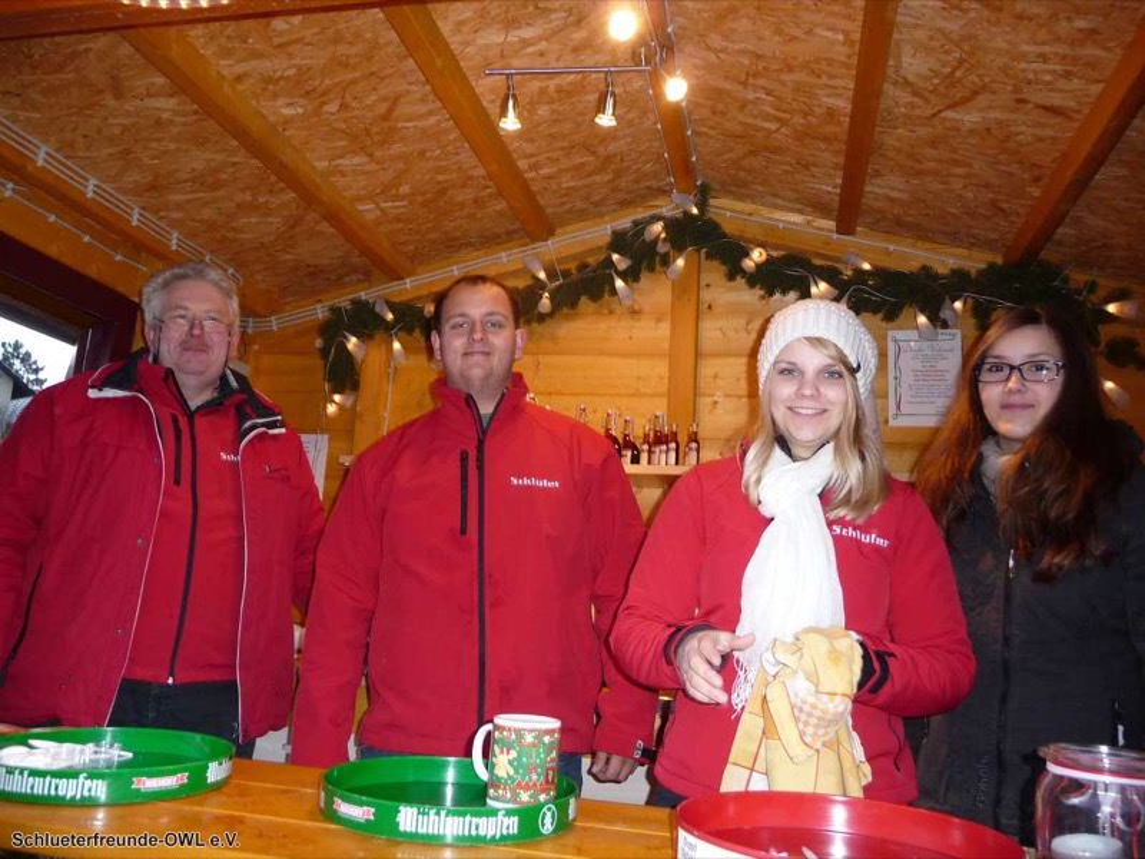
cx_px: 572
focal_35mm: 28
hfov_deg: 63.4
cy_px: 430
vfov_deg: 49.7
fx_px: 926
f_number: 3.3
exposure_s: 1/30
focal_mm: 4.7
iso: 250
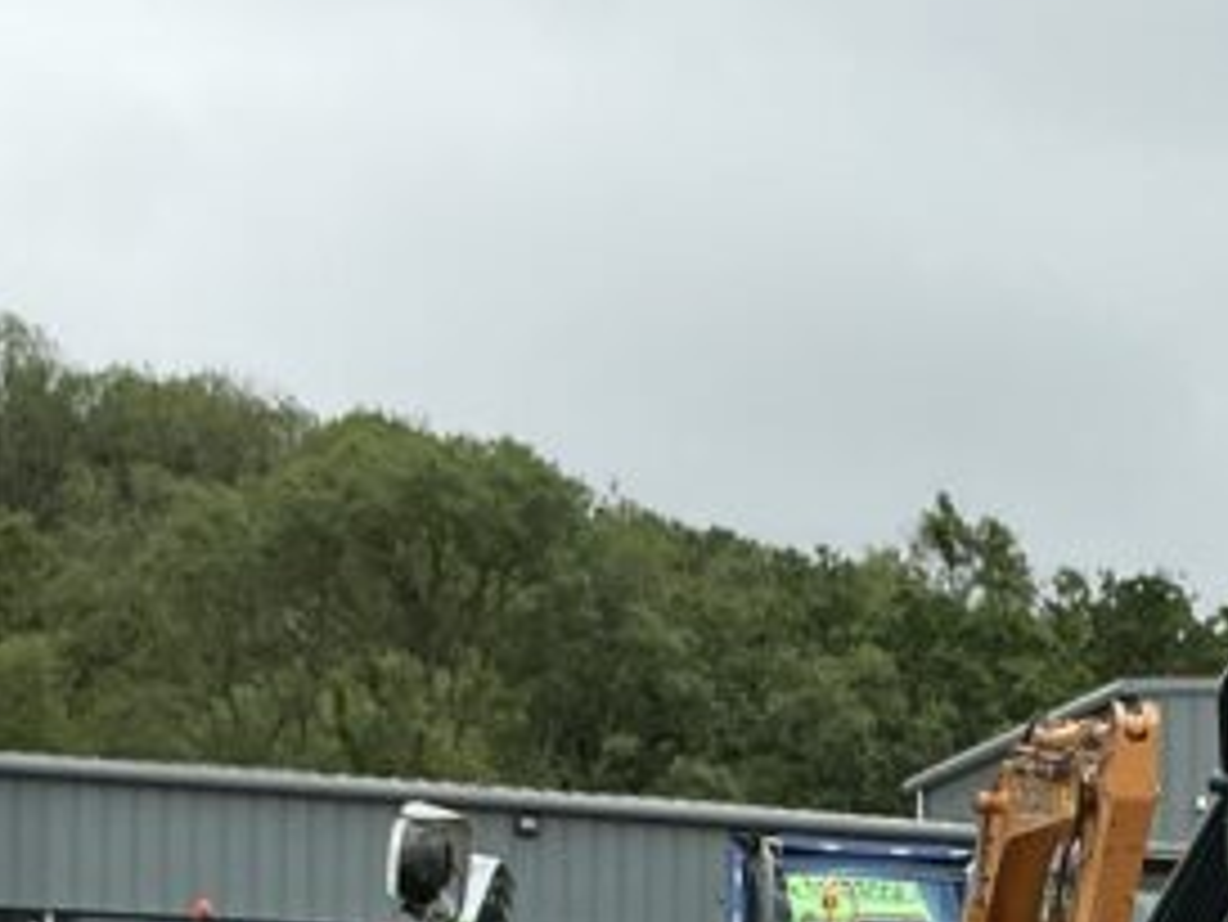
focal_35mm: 105
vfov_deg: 13.3
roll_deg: -2.4
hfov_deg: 17.1
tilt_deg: -1.9
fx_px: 3727
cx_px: 1790
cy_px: 1367
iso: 25
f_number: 1.8
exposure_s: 1/1577
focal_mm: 3
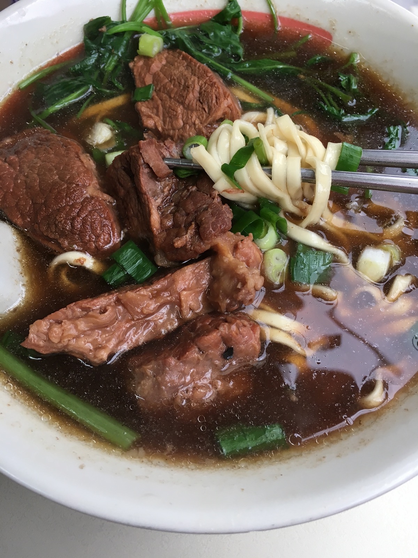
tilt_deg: -63.5
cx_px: 209
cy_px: 279
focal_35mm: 29
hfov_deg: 48.2
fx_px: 467
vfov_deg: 61.7
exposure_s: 1/30
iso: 25
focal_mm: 4.15
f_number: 2.2
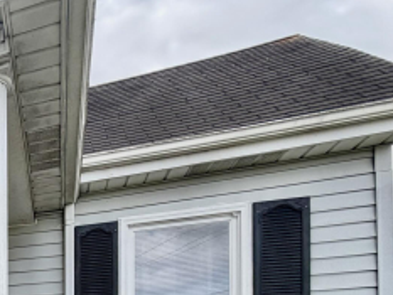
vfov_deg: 29.2
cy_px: 383
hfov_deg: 31.0
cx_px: -163
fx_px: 454
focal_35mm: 40
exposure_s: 1/502
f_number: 2.2
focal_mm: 2.22
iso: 50
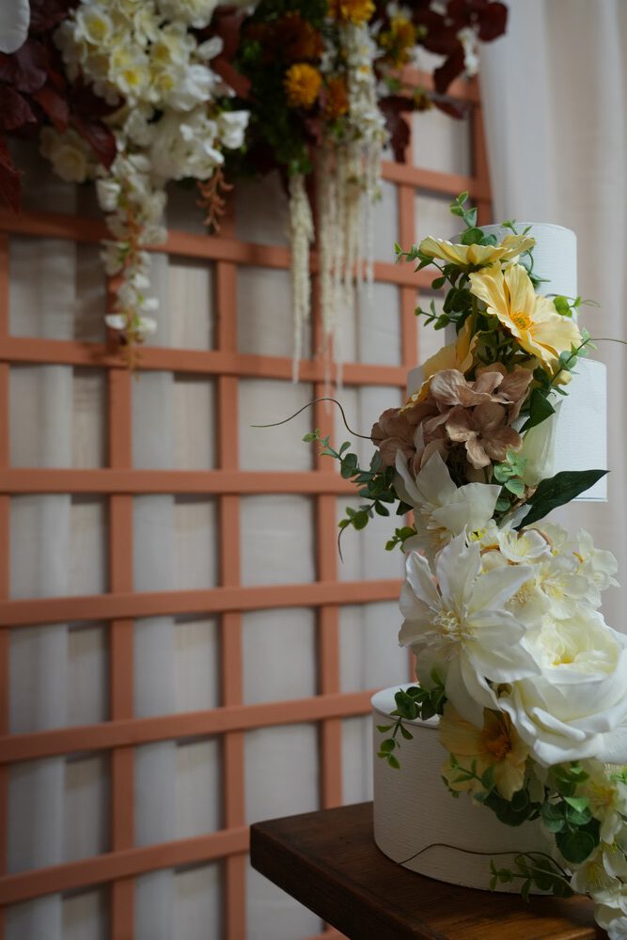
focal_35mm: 35
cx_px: 314
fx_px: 914
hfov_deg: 37.9
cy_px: 470
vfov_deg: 54.4
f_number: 4
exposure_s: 1/160
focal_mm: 35
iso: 1600
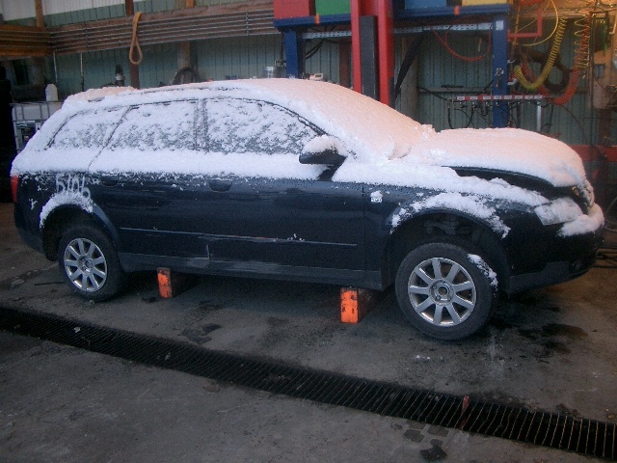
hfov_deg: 52.6
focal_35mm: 35
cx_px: 308
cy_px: 232
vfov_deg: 40.7
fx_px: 624
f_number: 2.6
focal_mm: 5.8
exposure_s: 1/40
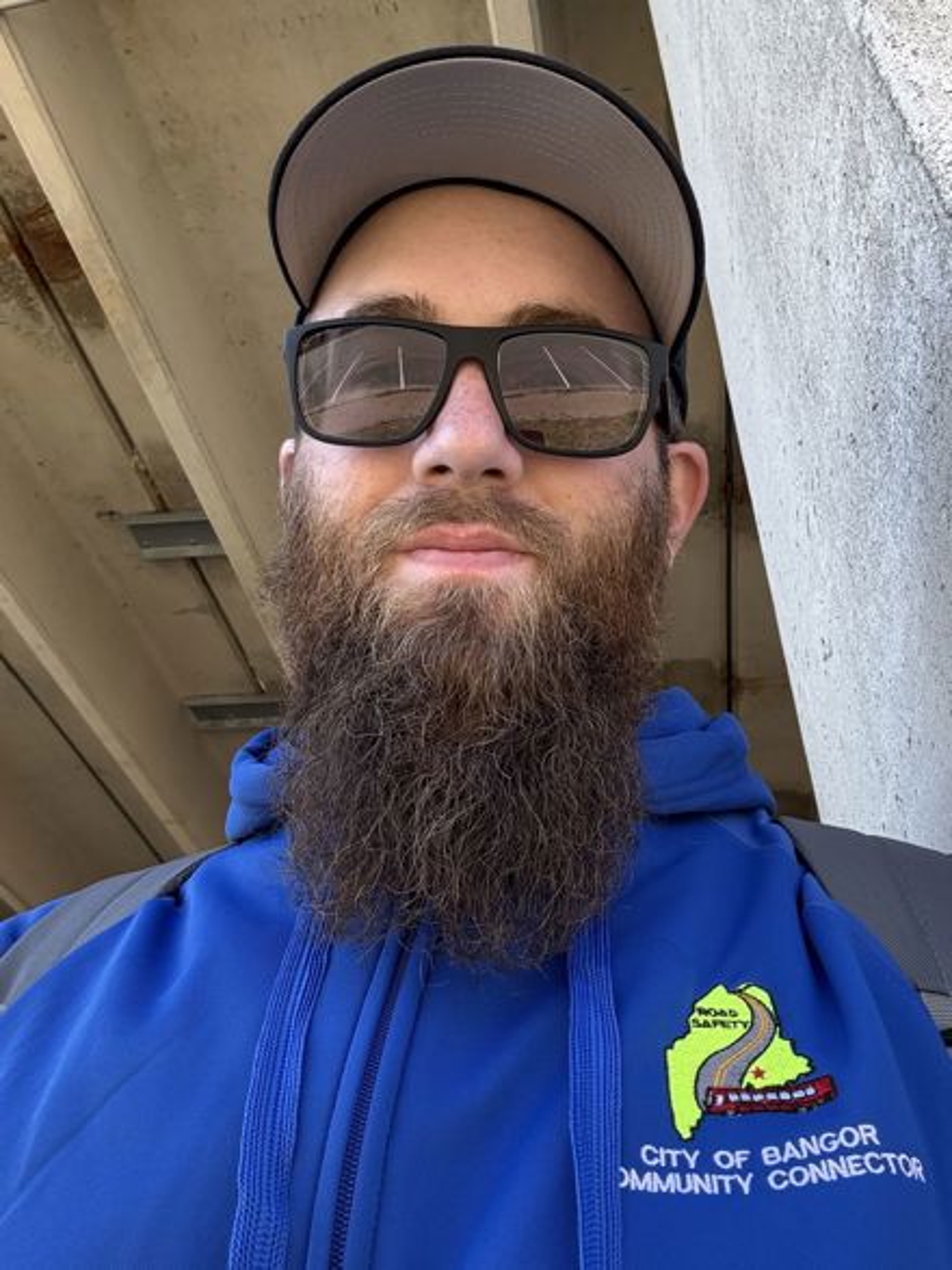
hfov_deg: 46.8
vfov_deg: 60.0
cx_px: 476
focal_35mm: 30
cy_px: 635
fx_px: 1100
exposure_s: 1/121
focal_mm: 2.69
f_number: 1.9
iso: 25
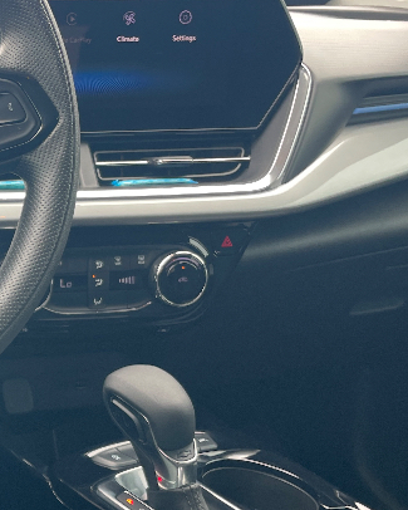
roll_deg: +0.6
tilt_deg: -18.3
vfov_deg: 29.3
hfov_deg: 20.9
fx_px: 966
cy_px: 357
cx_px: -172
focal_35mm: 64
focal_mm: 4.2
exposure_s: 1/121
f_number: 1.6
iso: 64
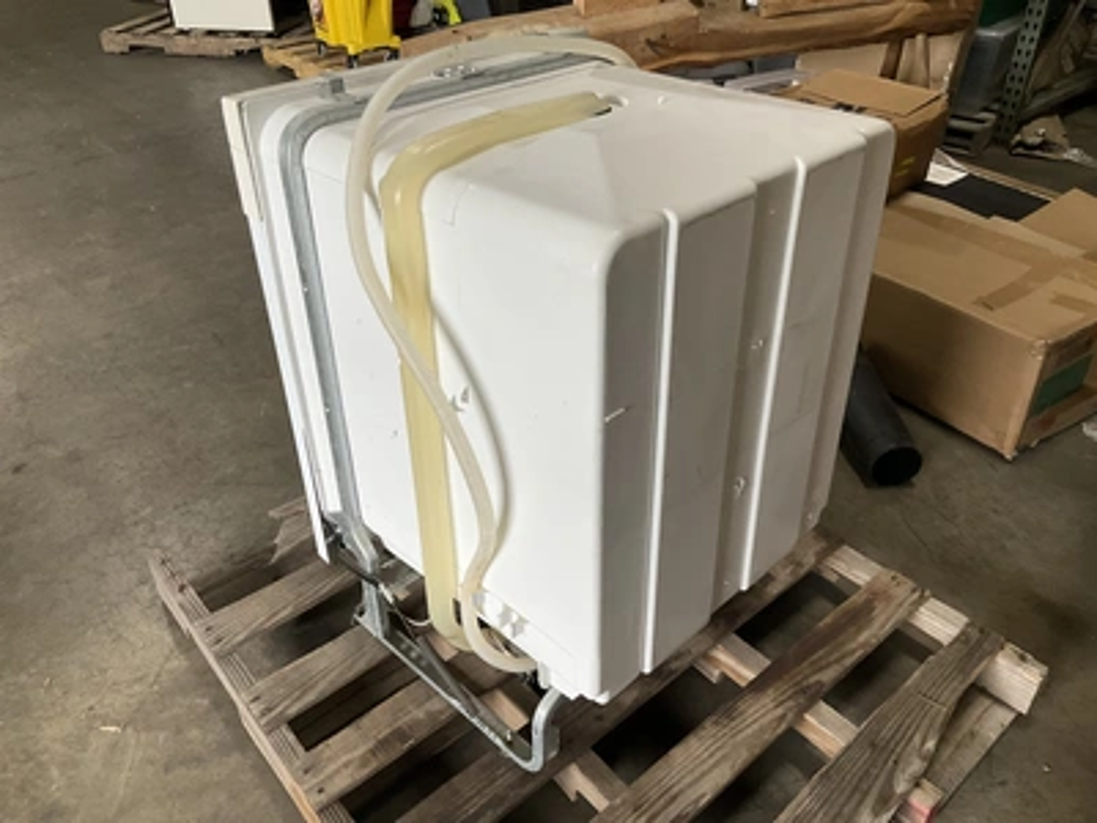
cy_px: 412
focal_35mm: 29
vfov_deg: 48.2
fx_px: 919
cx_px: 548
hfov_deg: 61.7
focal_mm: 3
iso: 64
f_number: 1.8
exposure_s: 1/60
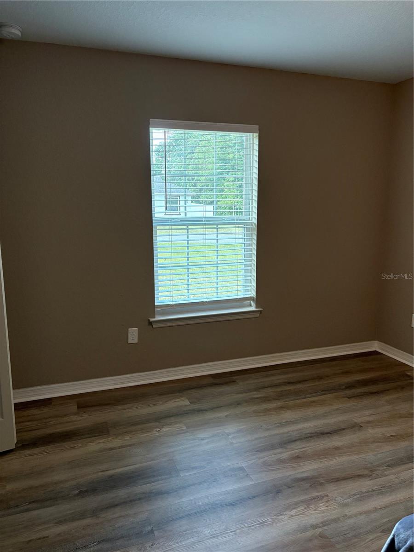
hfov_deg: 53.1
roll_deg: +0.1
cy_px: 276
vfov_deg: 67.3
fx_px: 415
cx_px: 207
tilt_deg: -9.0
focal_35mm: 26
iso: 200
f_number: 1.6
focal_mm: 5.96
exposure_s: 1/120
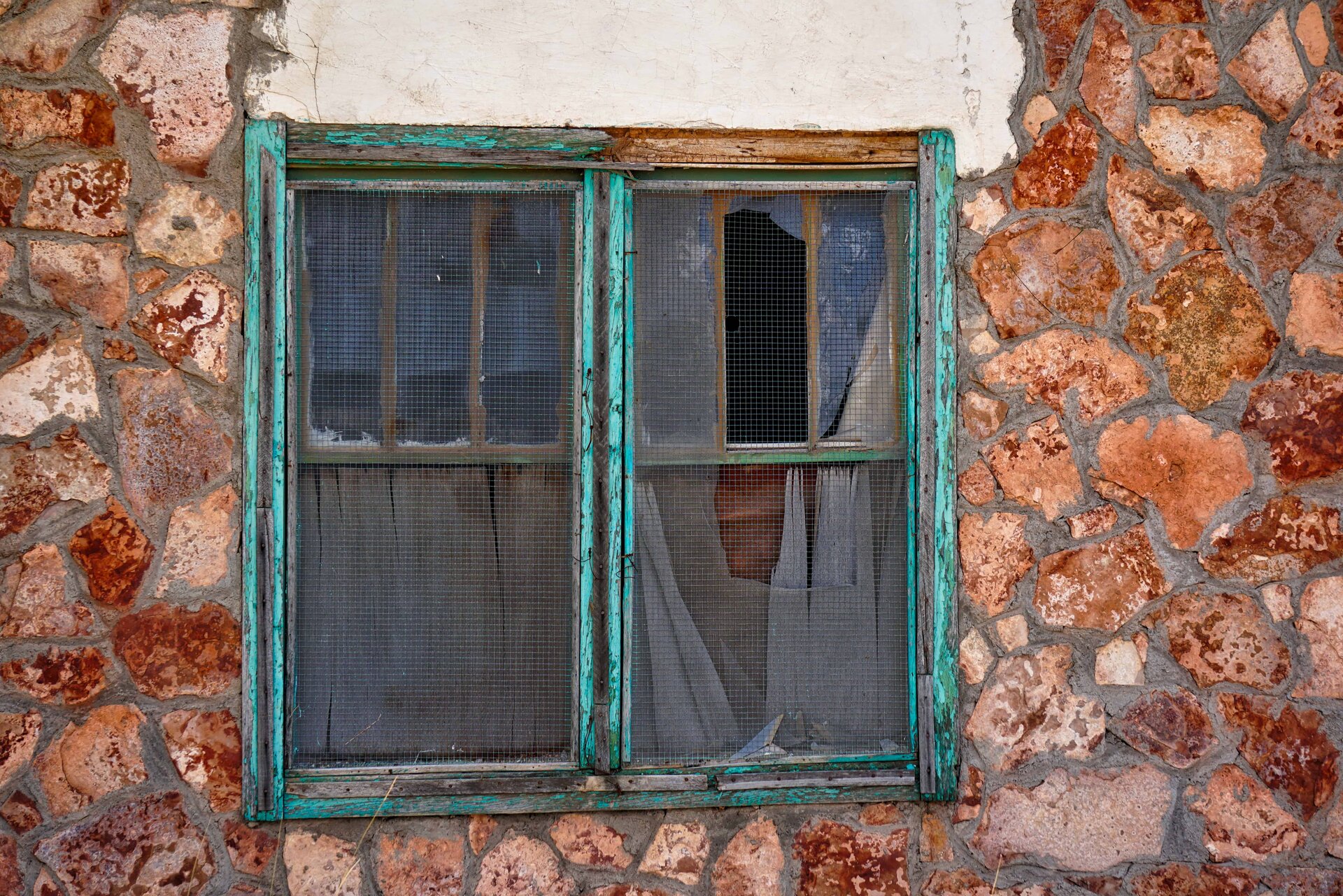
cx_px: 672
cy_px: 448
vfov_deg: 16.6
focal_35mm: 82
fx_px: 3077
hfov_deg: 24.6
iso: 100
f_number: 5
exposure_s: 1/160
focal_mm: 55
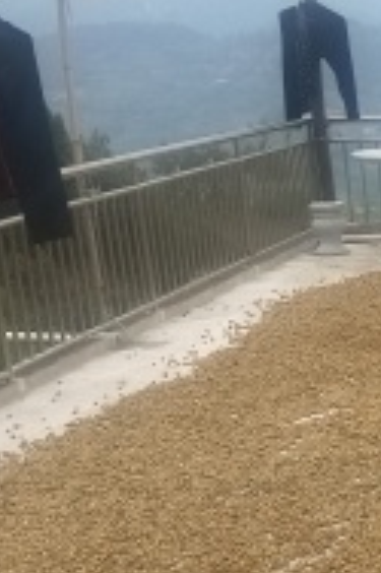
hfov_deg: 11.9
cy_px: 741
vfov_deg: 18.6
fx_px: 1622
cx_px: 765
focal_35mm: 102
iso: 100
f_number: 1.88
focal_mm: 5.59
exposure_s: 1/234
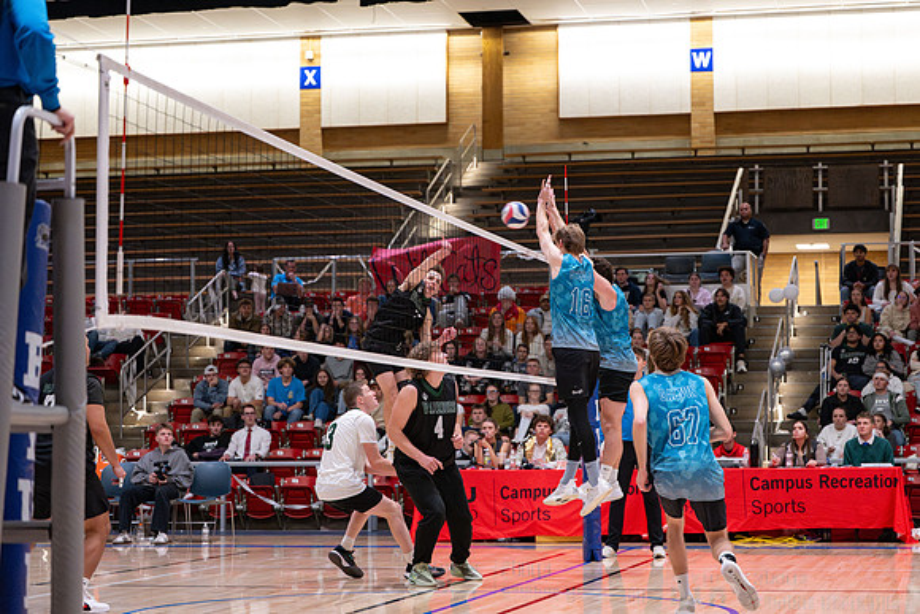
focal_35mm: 79
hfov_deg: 25.7
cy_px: 269
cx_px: 517
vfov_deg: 17.3
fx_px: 2011
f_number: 2.8
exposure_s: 1/640
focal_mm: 70
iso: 8000
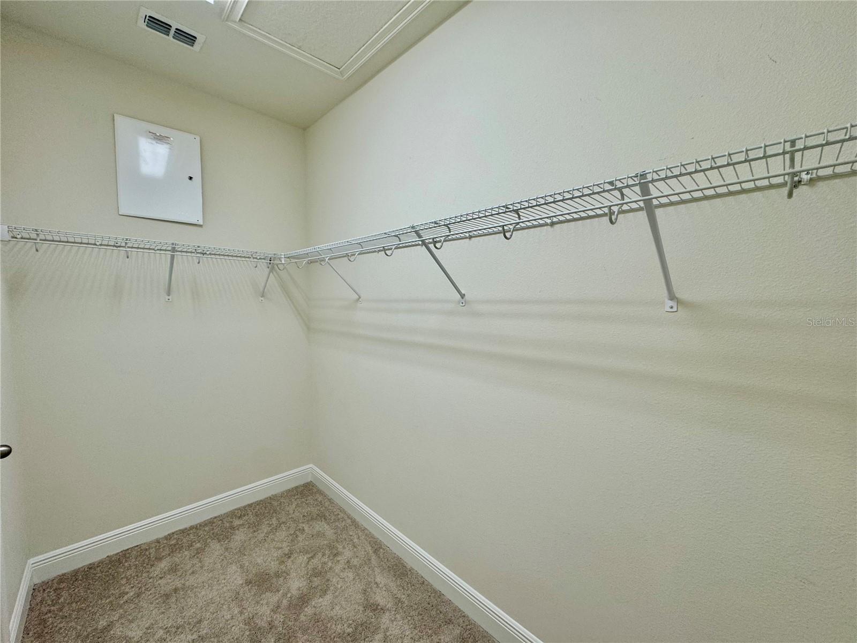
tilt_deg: -4.1
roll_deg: -0.4
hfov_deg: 102.1
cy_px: 322
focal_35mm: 14
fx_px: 347
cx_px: 428
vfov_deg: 85.7
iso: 125
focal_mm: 2.22
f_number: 2.2
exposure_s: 1/120
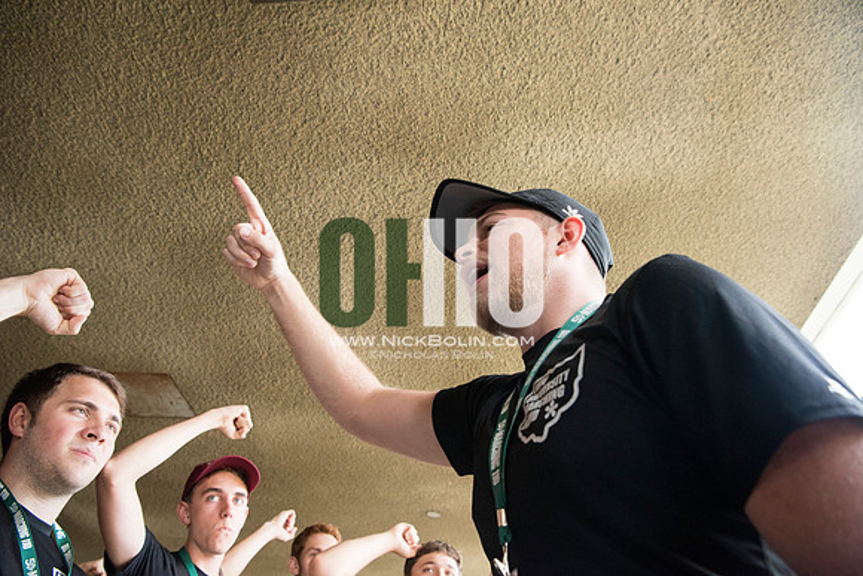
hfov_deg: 73.7
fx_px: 575
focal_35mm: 24
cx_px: 432
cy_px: 288
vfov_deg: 53.2
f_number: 5
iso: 2500
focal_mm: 24
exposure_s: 1/320
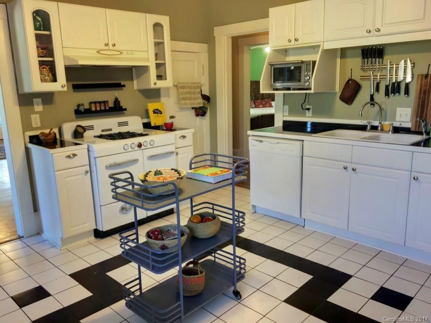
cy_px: 162
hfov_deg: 61.7
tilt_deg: -11.4
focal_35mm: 29
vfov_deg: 48.2
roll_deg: +1.6
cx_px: 216
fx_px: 361
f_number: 2.2
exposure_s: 1/30
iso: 80
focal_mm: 4.15
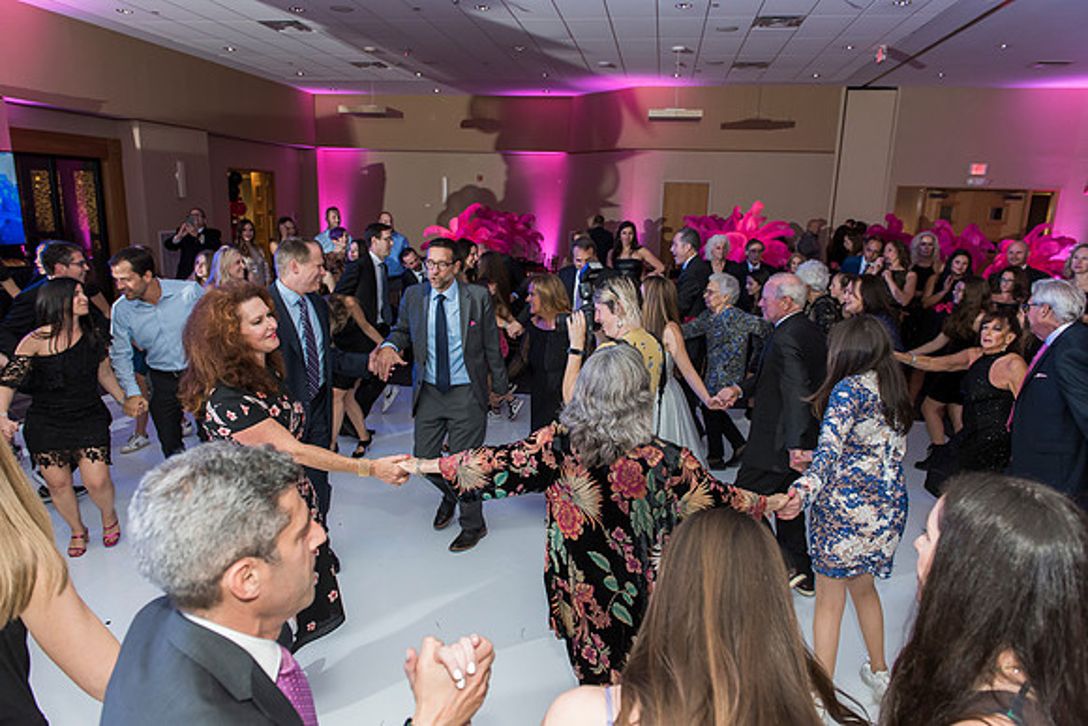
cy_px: 363
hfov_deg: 73.7
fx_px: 725
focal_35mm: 24
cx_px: 544
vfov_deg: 53.2
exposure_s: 1/100
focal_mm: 24
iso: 1000
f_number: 4
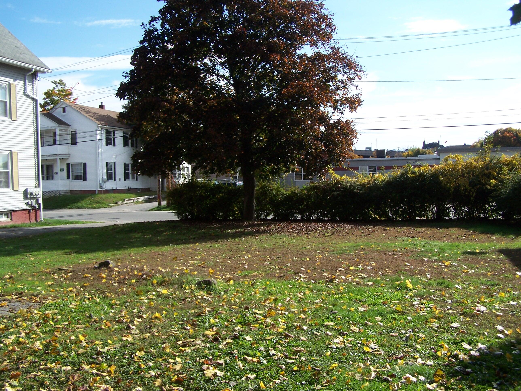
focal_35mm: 38
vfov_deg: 37.7
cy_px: 196
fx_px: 572
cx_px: 260
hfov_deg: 49.0
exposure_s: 1/750
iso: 80
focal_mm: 6.3
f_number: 4
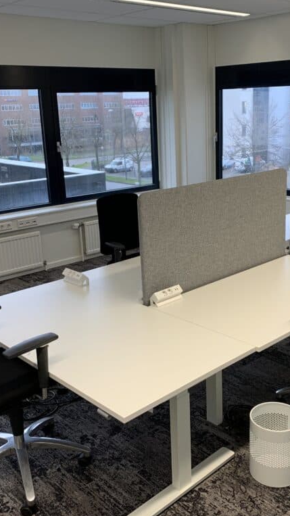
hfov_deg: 31.1
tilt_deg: -15.9
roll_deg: +1.6
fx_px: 520
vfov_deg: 52.8
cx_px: 180
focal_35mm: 38
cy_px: 258
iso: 80
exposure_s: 1/121
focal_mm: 4.25
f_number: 1.8
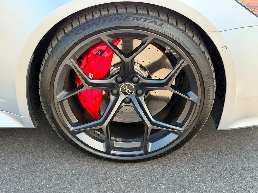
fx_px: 358
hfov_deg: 39.7
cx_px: 129
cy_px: 96
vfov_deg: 30.3
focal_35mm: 48
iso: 80
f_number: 1.78
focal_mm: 6.76
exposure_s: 1/400
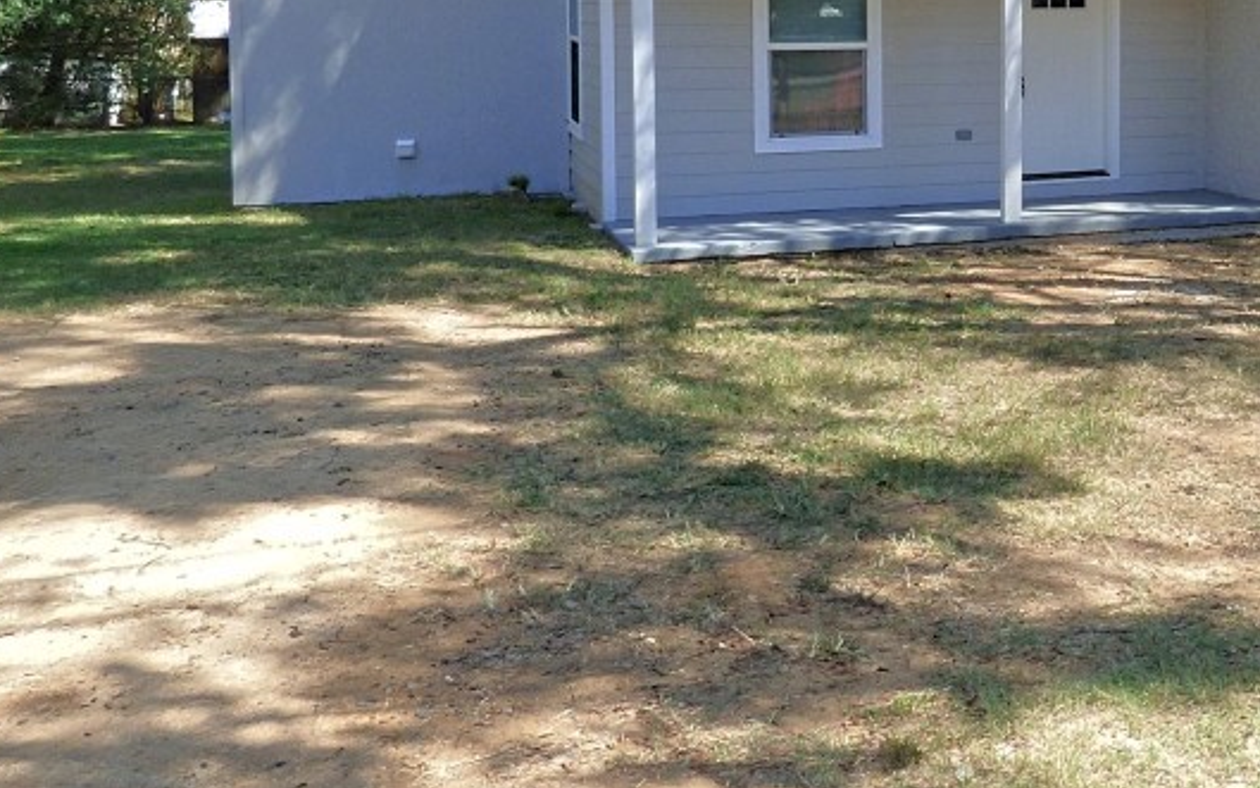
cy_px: 112
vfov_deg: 30.2
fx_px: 1408
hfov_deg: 44.9
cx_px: 1072
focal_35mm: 41
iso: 100
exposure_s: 1/250
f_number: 4.5
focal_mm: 3.58
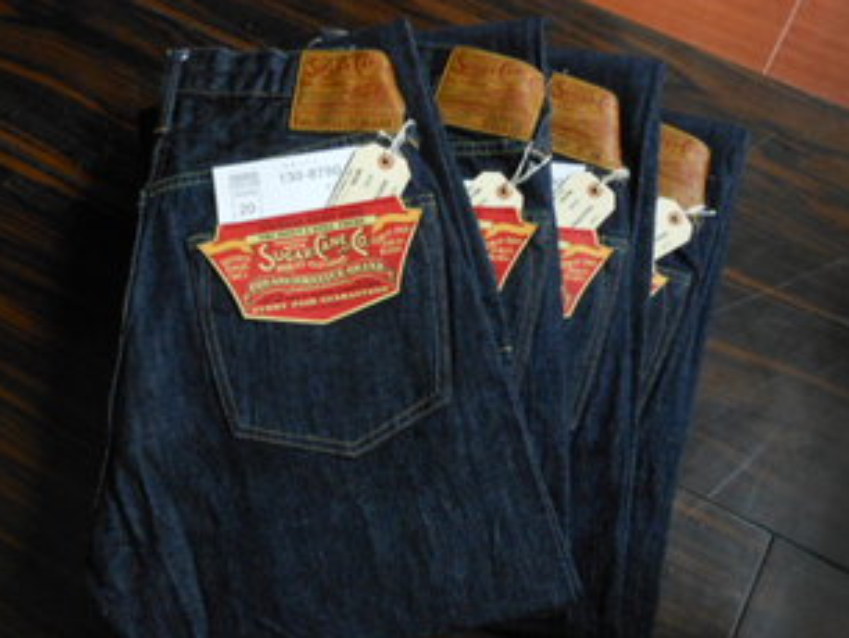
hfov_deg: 56.6
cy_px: 362
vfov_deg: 44.1
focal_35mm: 32
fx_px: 785
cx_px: 372
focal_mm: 5
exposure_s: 1/13
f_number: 3.7
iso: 400
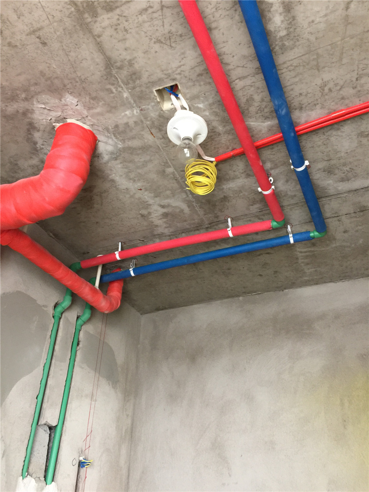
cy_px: 246
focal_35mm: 29
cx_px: 184
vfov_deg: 61.7
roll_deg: -0.5
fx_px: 412
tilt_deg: +37.8
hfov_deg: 48.2
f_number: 2.2
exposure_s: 1/10
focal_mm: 4.15
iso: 100
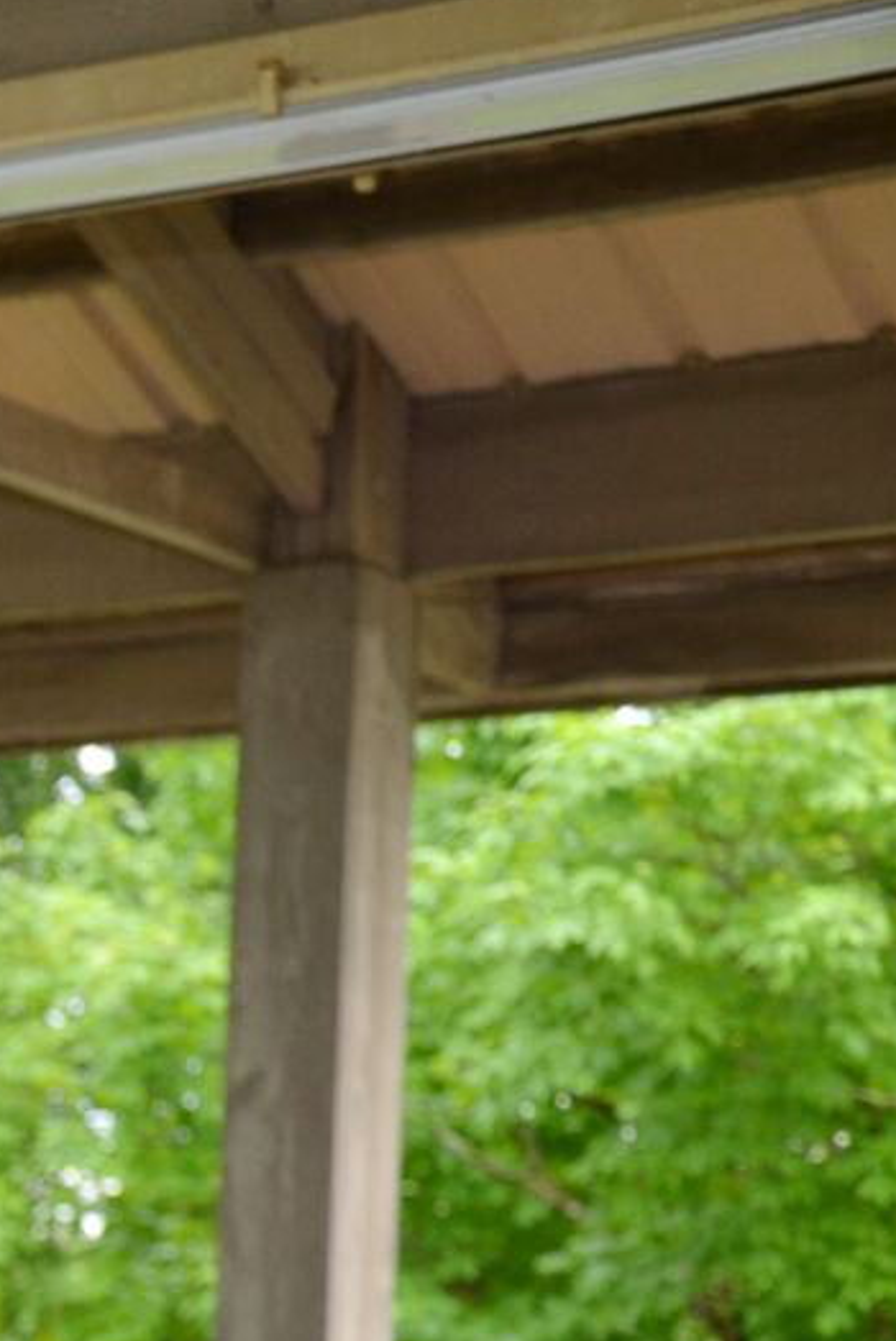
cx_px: -1124
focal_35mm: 119
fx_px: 4436
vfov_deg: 16.8
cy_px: 1347
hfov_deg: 10.3
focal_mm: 26
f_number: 4
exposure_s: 1/60
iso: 400
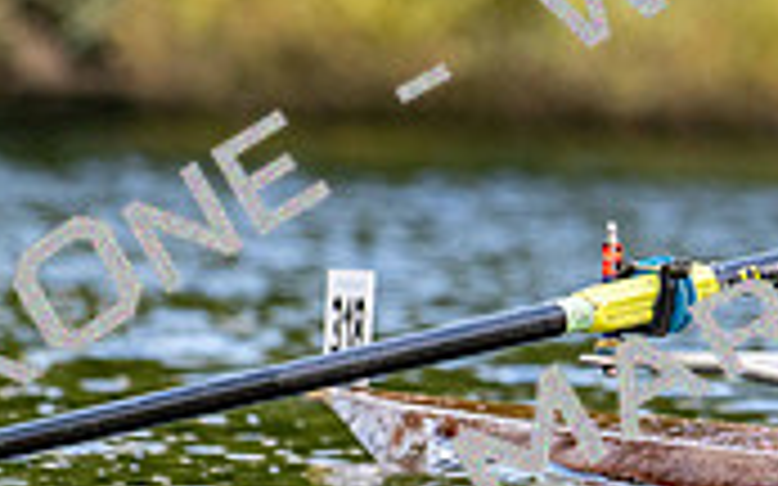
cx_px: 1079
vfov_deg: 1.0
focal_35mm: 1370
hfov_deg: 1.5
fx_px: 29039
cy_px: 61
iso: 800
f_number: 4.5
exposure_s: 1/2000
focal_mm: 400
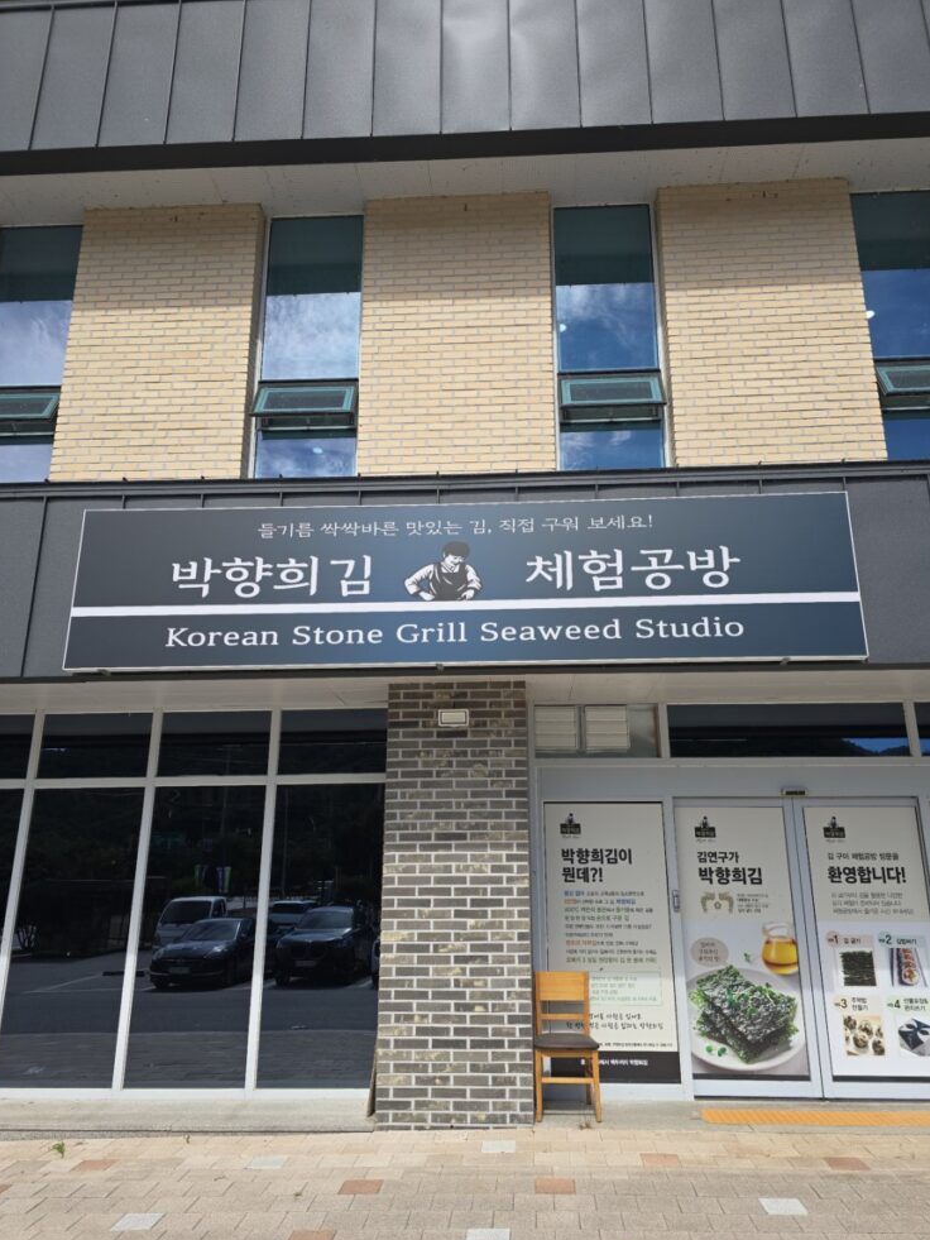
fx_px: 860
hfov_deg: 56.8
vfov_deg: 71.6
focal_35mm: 24
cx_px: 475
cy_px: 646
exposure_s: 1/756
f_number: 1.7
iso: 12
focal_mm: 6.3
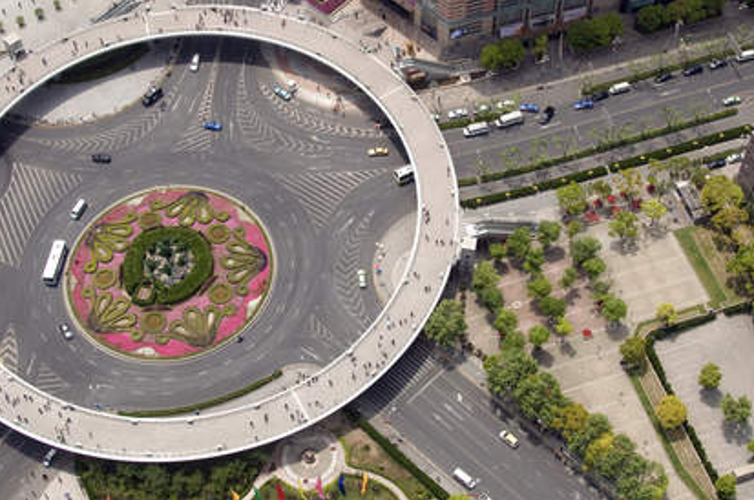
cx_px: 403
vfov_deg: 21.5
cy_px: 178
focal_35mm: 63
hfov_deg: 32.0
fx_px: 1313
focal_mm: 27
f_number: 9
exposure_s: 1/320
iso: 200
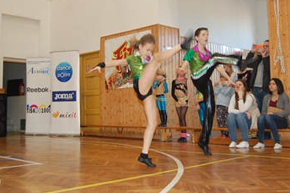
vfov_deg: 27.9
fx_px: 386
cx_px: 154
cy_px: 75
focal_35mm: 48
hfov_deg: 41.2
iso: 400
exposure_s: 1/60
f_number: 3.8
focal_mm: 22
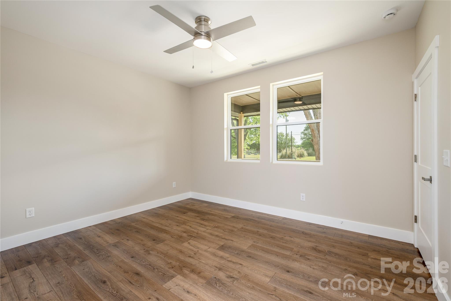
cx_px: 226
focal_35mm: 16
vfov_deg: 75.6
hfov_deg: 98.5
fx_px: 194
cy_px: 150
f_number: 7.1
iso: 320
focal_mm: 15.5
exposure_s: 1/40
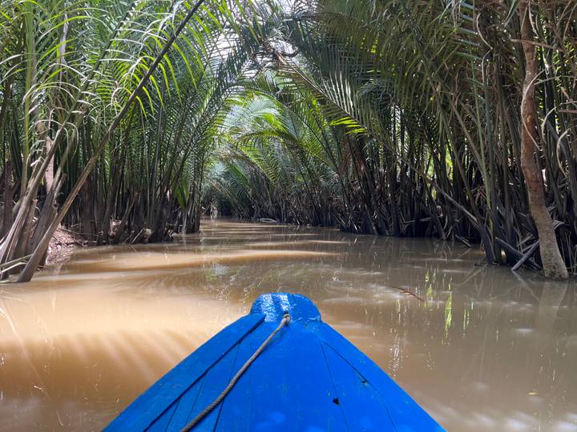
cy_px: 216
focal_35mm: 26
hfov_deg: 67.3
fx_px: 433
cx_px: 288
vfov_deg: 53.1
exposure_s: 1/187
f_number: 1.6
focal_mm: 5.1
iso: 40
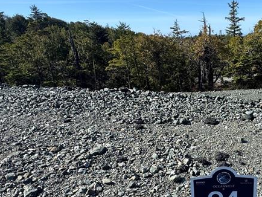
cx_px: 202
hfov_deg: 52.5
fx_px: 250
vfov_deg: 42.8
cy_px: 119
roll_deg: +2.1
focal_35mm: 33
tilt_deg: -17.9
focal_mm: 2.22
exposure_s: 1/968
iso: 50
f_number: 2.2
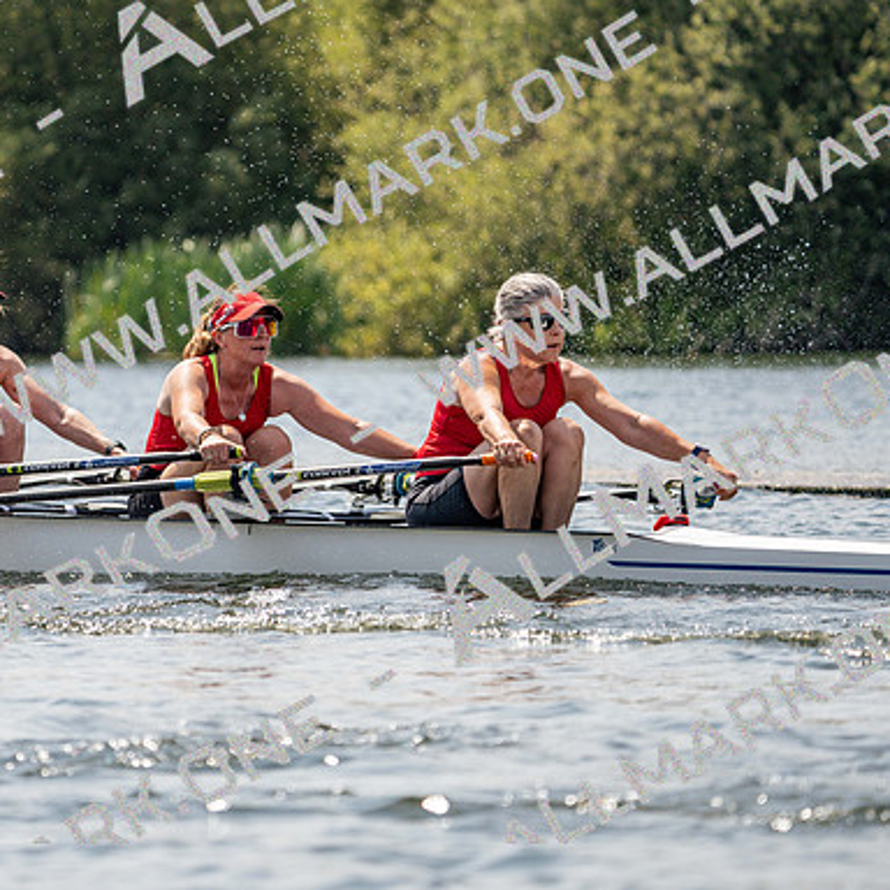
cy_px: 446
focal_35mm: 335
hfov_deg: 5.2
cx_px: 246
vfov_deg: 5.2
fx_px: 9745
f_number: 5.6
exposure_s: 1/1600
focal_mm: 261
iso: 200
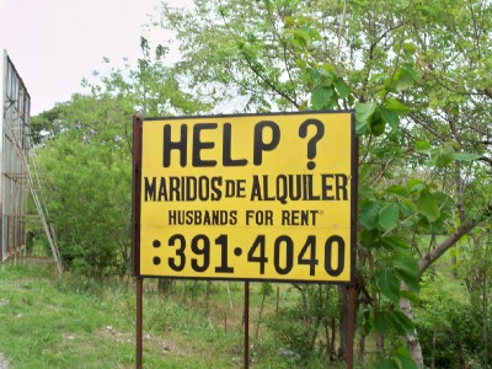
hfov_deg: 34.9
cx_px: 246
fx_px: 782
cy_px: 184
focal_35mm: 55
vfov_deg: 26.6
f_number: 4
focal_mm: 9.7
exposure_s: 1/320
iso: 64
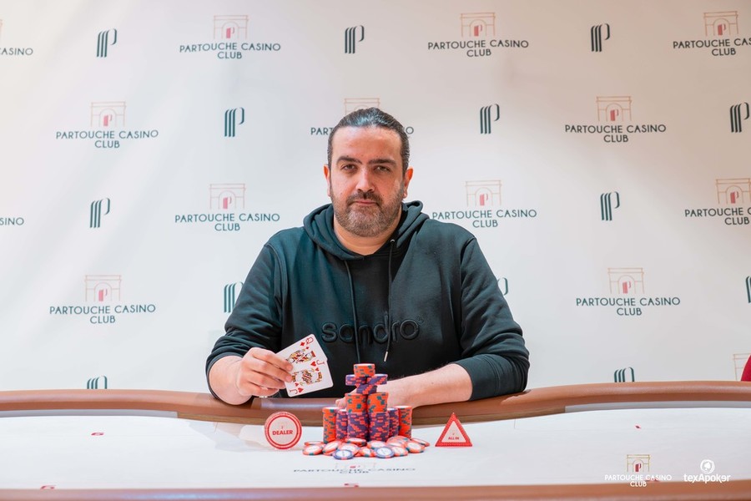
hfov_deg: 25.4
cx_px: 376
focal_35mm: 80
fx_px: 1669
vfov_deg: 17.1
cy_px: 250
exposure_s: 1/100
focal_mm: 80
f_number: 4.5
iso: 1600
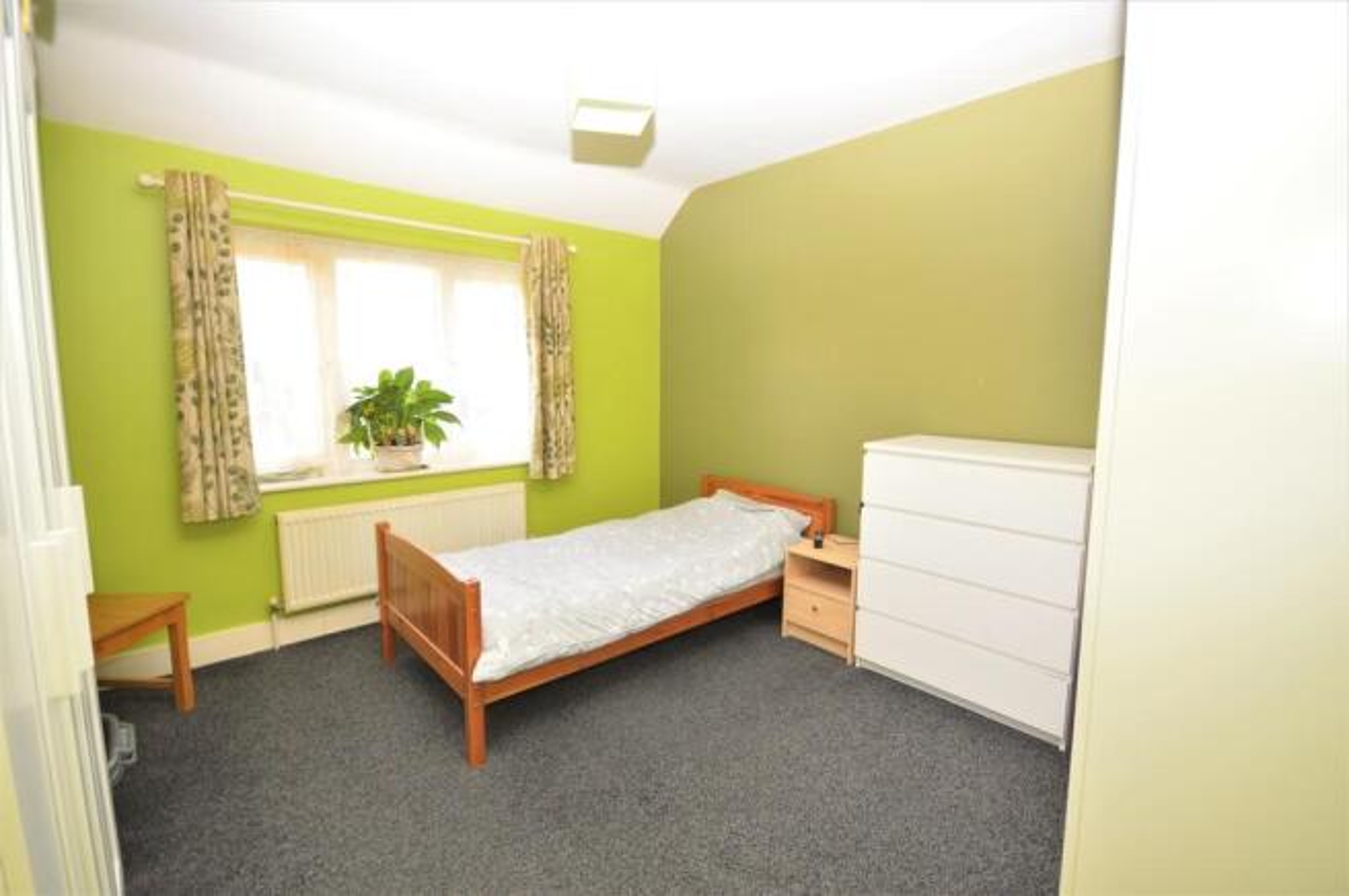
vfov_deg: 77.2
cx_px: 674
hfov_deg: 100.4
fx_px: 562
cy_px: 448
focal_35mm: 15
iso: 500
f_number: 4
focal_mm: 10
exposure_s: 1/60
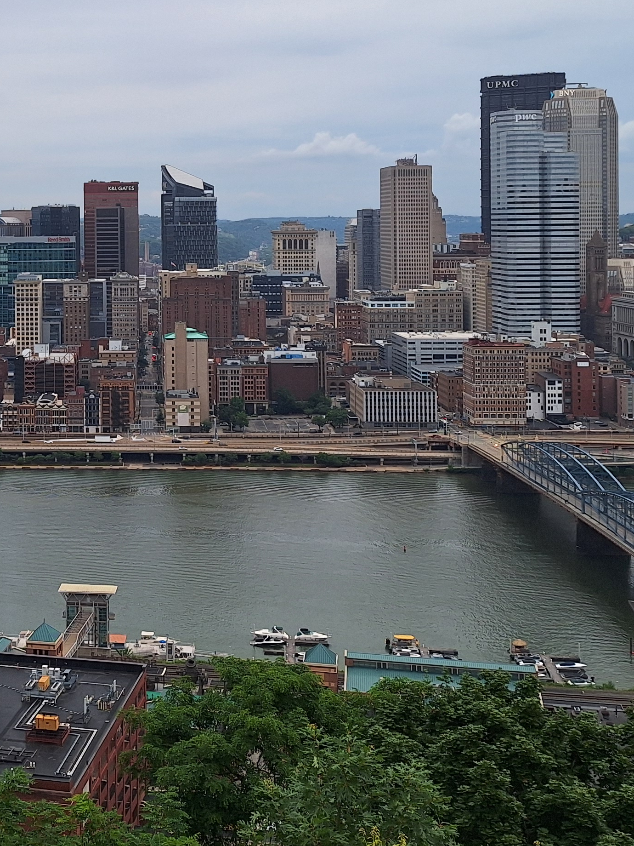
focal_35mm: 51
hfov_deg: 27.5
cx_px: 57
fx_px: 1245
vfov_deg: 36.7
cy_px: 223
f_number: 1.8
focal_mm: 5.54
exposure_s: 1/516
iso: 40
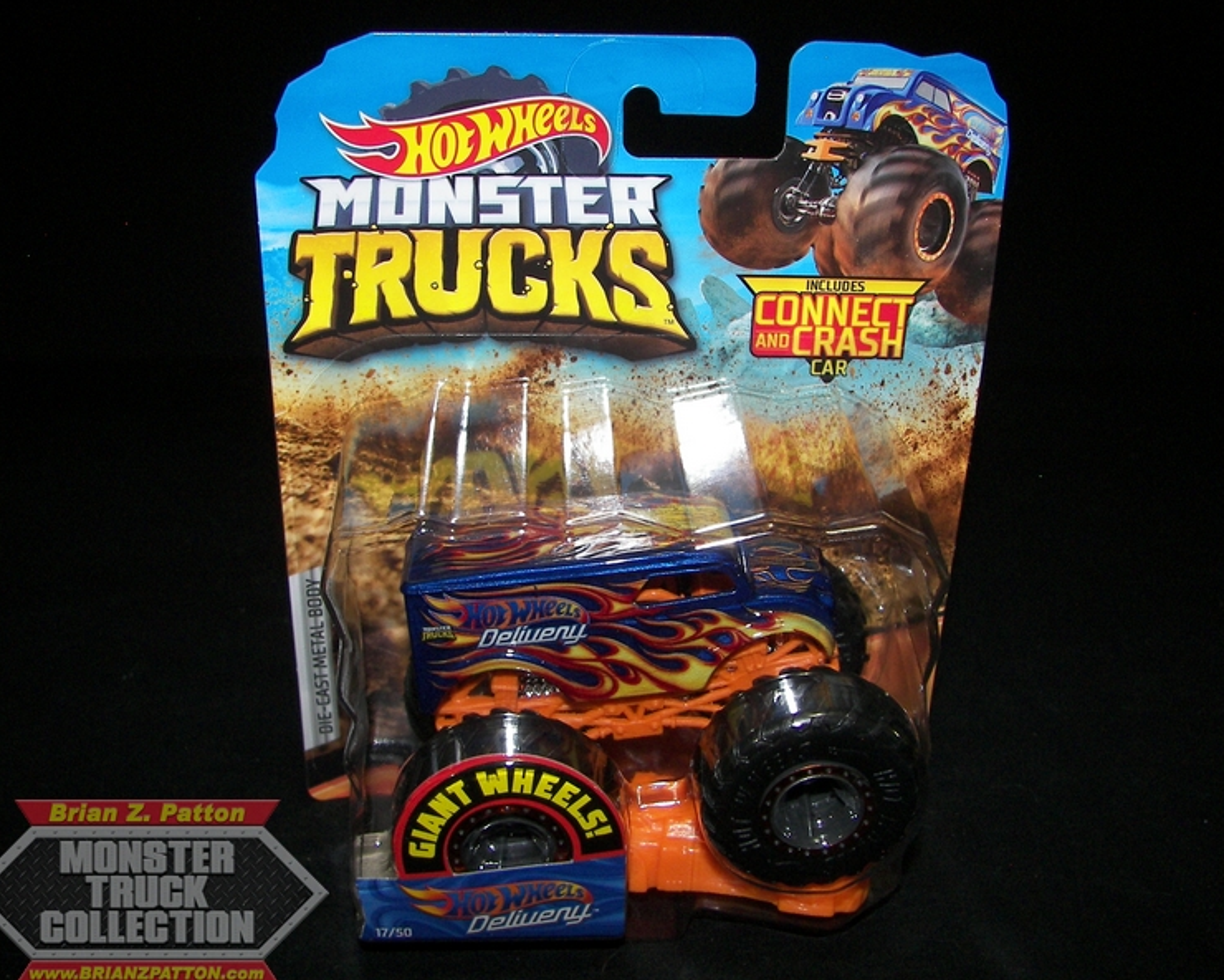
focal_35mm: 38
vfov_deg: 39.2
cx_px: 627
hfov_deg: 47.9
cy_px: 490
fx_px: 1377
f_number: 2.8
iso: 100
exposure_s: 1/30
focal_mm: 6
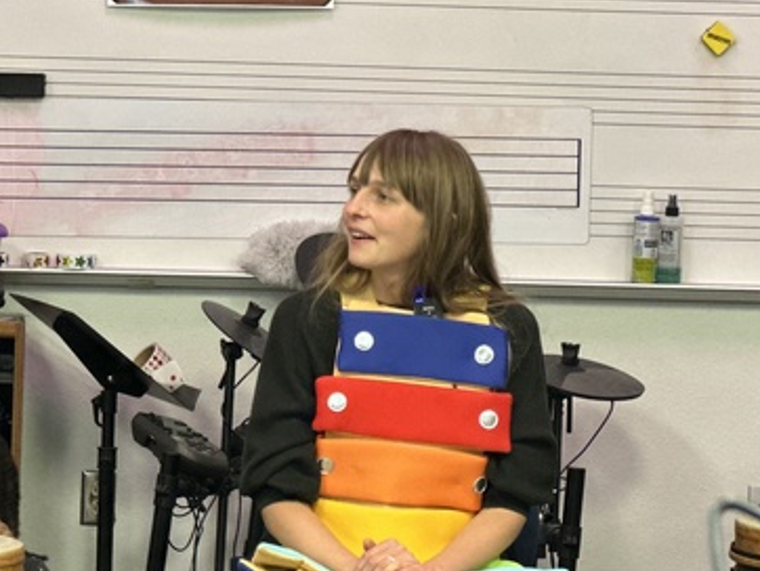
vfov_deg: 8.7
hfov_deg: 11.6
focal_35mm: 170
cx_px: 262
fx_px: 3735
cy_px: 399
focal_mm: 9
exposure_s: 1/24
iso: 400
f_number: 2.8
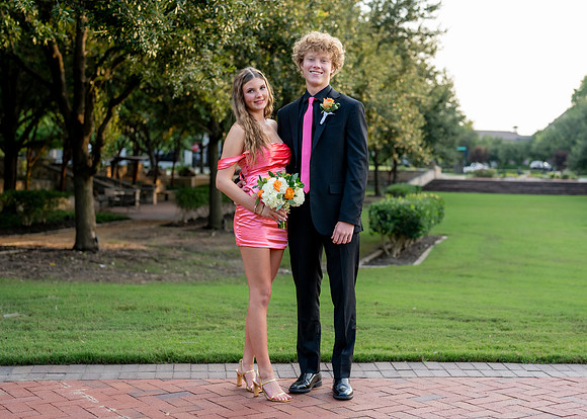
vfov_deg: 23.7
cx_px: 329
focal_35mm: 60
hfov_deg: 32.7
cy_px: 210
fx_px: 998
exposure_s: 1/400
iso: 320
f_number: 2.5
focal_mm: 50
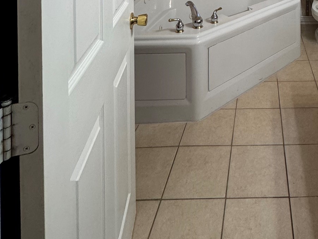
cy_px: -86
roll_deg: -0.7
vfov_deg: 31.5
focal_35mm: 32
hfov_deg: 51.7
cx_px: 271
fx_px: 294
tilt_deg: -2.3
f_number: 2.2
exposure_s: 1/120
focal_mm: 2.22
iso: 200
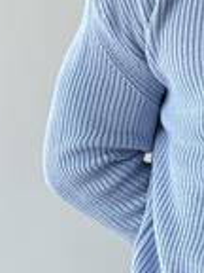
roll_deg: +0.0
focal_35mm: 178
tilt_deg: +1.1
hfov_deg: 8.2
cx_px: 287
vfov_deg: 11.1
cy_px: 96
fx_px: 1399
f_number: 1.78
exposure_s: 1/418
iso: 80
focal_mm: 6.76
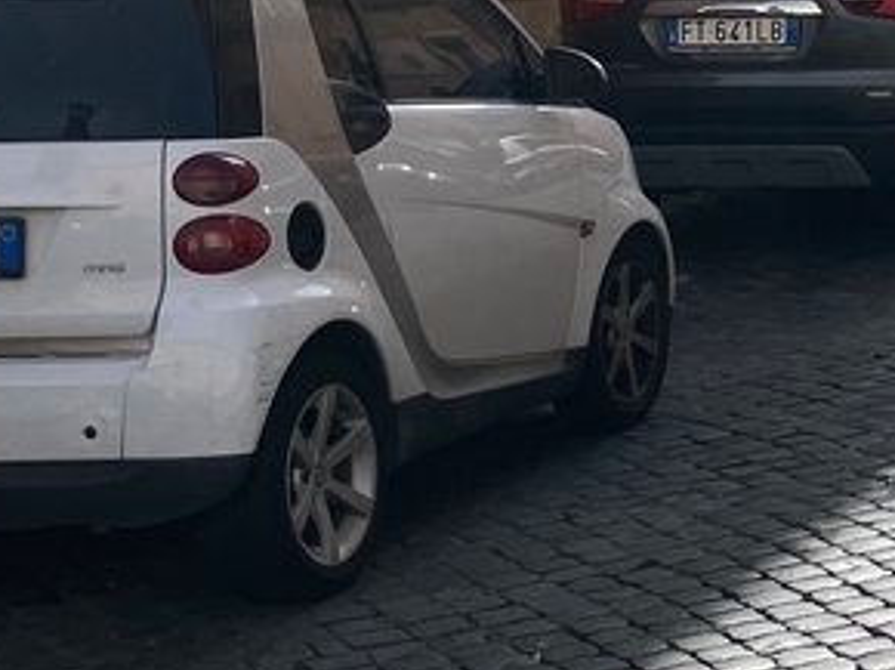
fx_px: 2997
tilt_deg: -4.1
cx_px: 1660
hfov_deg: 14.7
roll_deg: -0.5
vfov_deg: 12.6
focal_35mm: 116
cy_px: 52
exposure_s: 1/2315
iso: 32
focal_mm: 3.99
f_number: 1.8
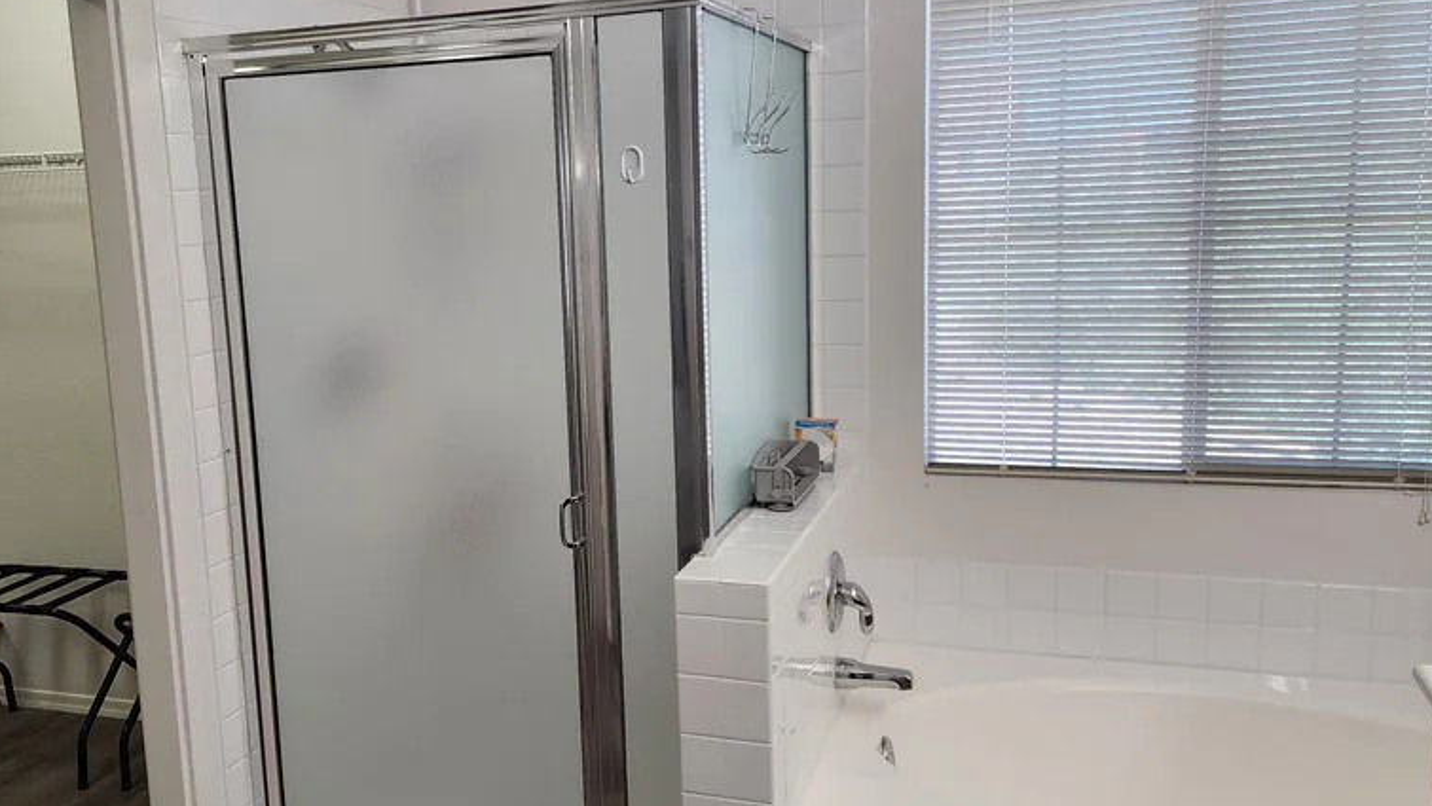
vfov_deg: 34.7
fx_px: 1291
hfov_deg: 57.7
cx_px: 590
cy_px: 417
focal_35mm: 34
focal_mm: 6.4
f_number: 1.8
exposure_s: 1/120
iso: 100
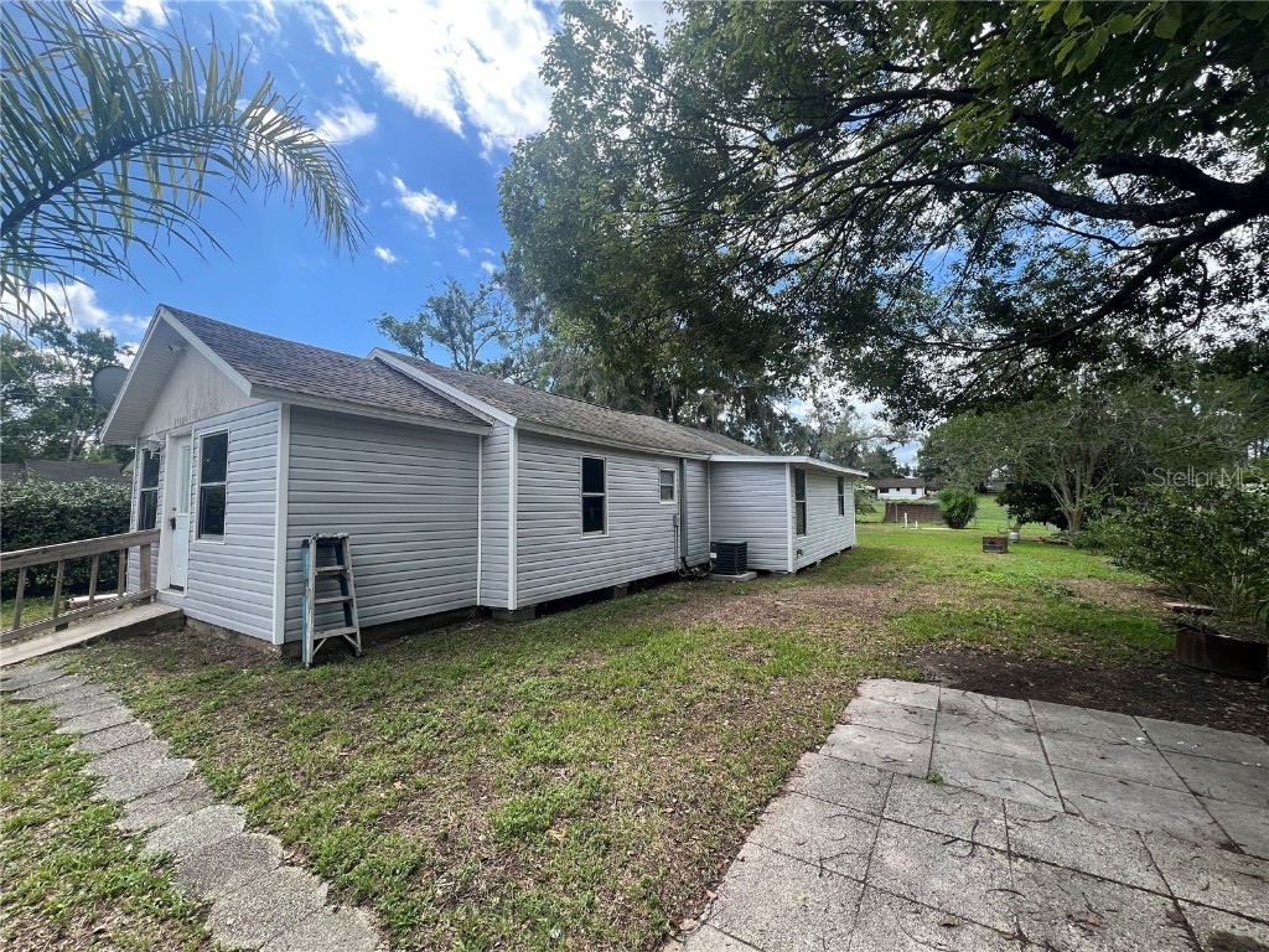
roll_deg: +1.0
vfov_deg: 89.9
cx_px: 634
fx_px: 477
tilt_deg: +2.1
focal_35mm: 13
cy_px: 476
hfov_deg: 106.2
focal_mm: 1.57
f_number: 1.8
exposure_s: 1/541
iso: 32
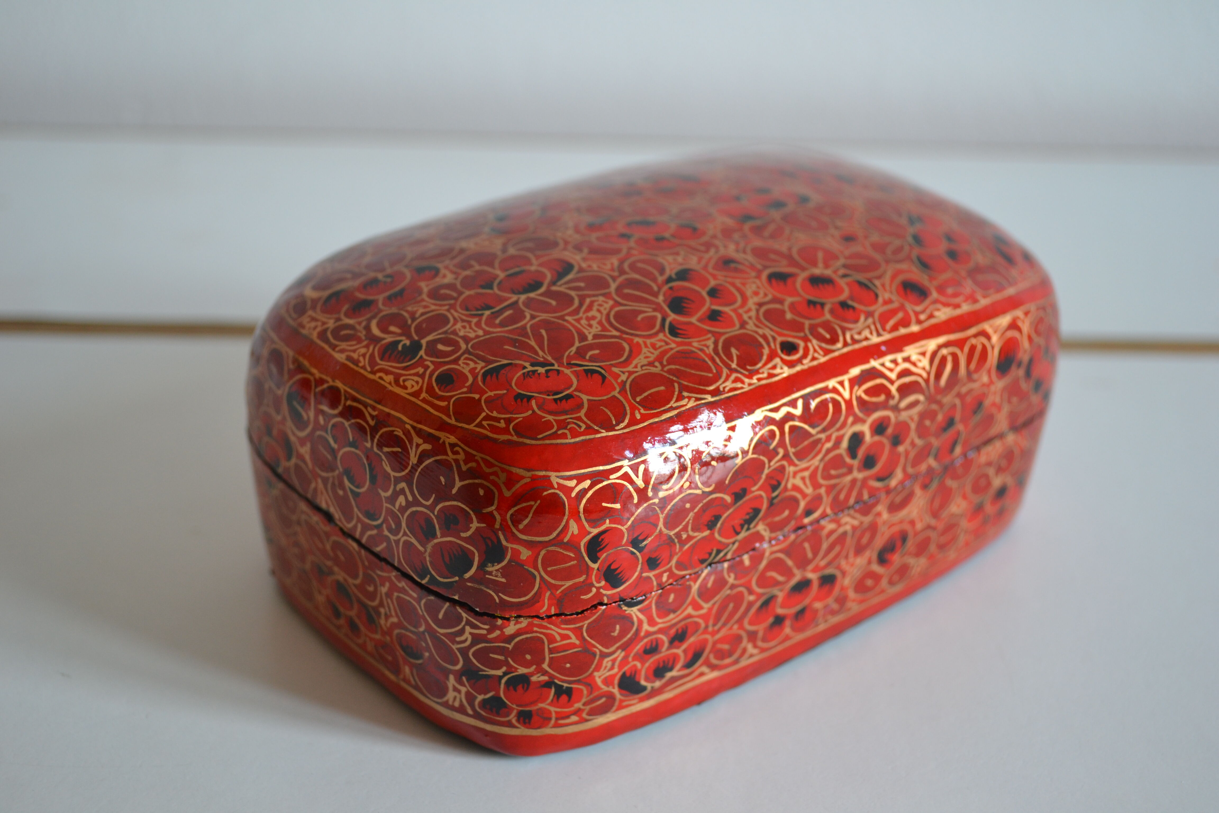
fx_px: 1625
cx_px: 610
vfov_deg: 28.1
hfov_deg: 41.1
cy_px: 406
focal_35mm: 48
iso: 400
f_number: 4.8
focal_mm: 32
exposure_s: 1/20
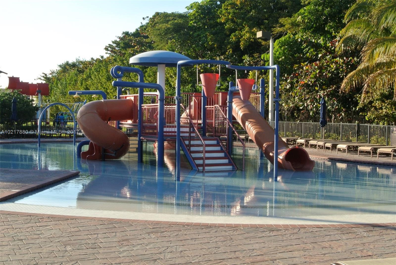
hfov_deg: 38.8
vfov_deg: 26.5
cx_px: 198
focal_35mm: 51
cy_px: 132
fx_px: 561
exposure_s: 1/60
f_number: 16
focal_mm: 18.9
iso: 200
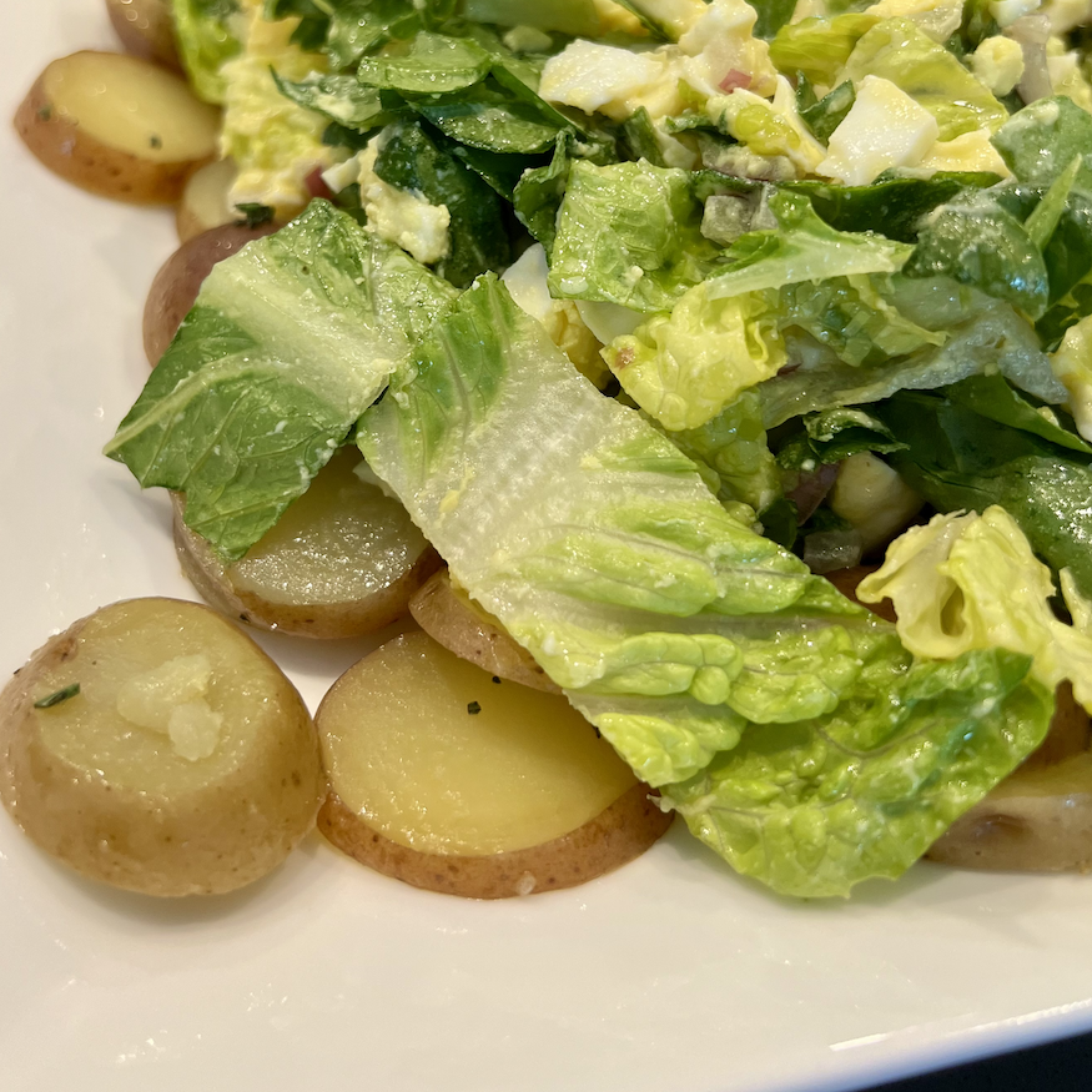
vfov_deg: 46.3
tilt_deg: -42.0
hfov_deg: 47.2
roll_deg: -5.5
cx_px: 500
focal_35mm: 35
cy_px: 345
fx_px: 1249
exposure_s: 1/60
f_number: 1.5
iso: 100
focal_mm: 5.7
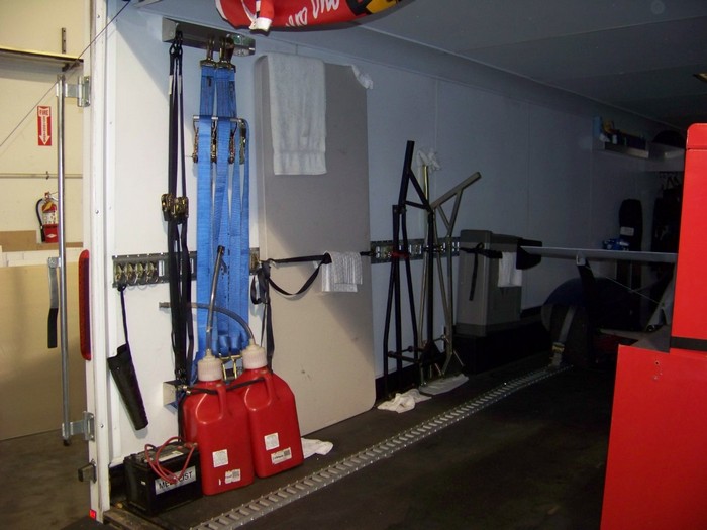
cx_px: 354
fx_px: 735
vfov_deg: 39.7
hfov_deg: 51.4
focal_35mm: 36
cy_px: 265
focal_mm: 5.85
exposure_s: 1/30
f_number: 2.8
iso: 200
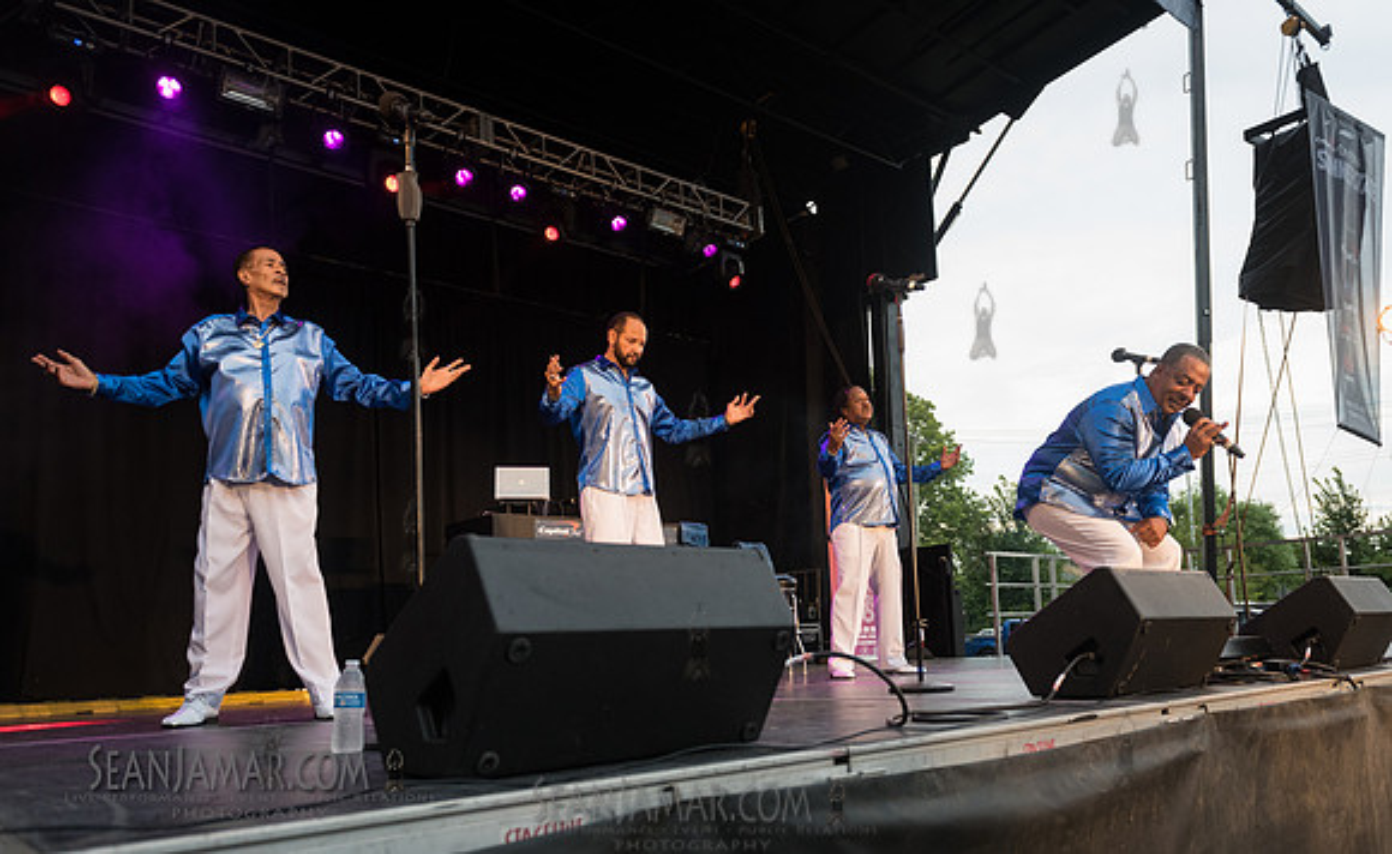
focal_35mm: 27
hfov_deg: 68.4
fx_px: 1021
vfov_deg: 45.2
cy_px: 510
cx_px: 765
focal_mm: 24
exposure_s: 1/400
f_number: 3.5
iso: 1250
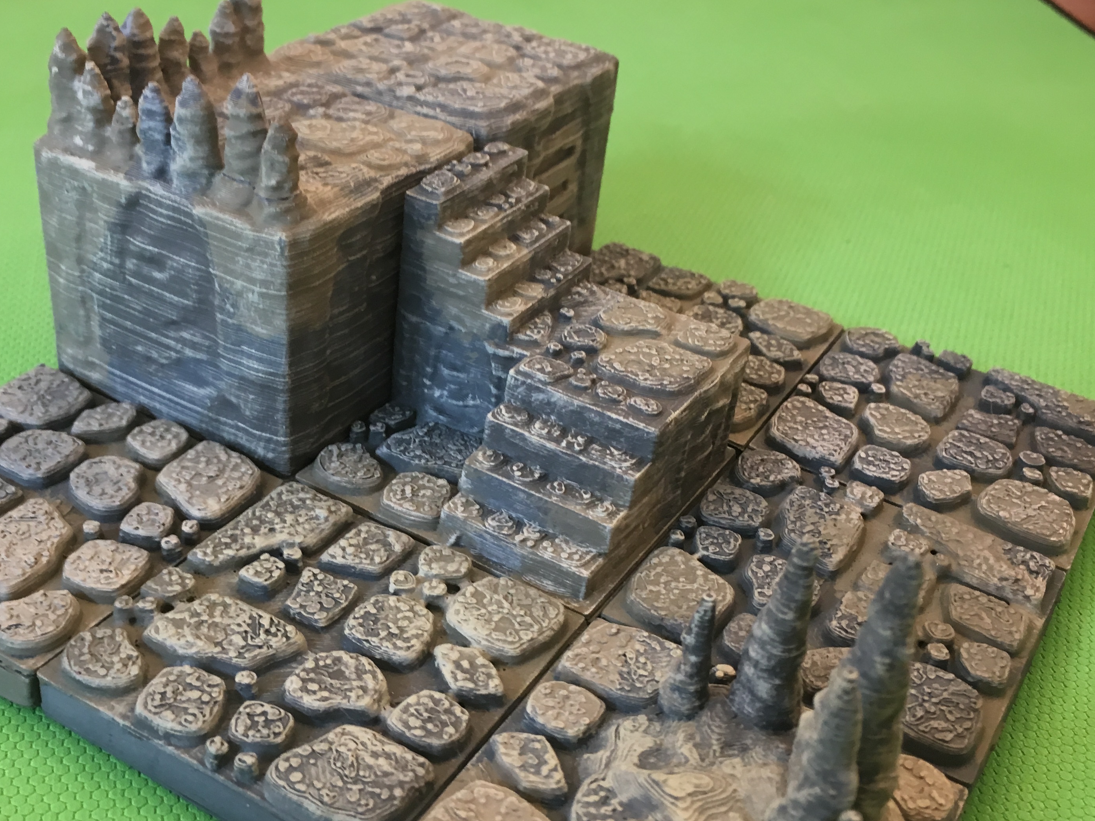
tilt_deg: -31.4
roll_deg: -4.8
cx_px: 462
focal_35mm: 42
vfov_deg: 34.3
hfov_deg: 44.7
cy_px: 427
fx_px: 1329
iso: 100
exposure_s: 1/33
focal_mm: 4.15
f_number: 2.2
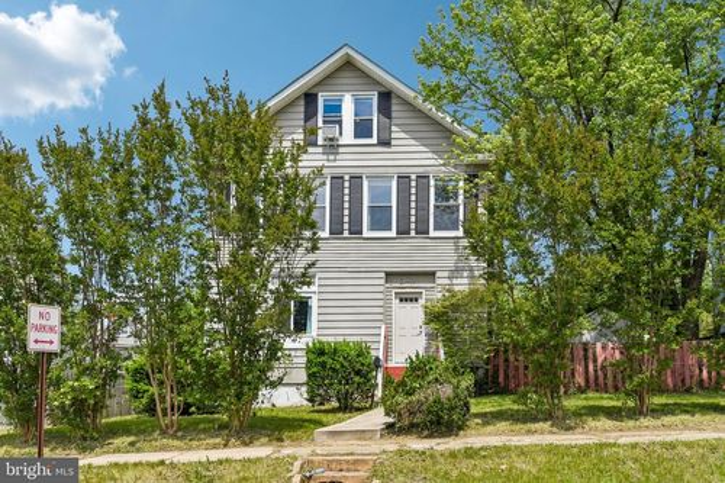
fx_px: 584
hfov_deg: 63.7
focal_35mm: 29
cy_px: 242
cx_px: 362
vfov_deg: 44.9
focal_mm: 29
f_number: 8
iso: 400
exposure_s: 1/2000
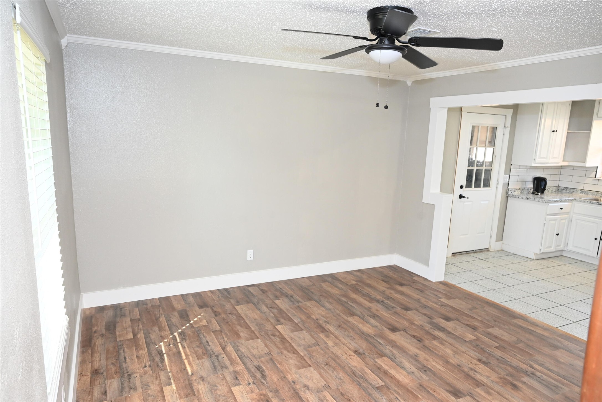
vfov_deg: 53.1
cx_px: 301
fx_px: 401
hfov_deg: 73.7
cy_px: 201
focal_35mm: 24
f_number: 5.6
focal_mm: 24
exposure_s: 1/125
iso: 2000
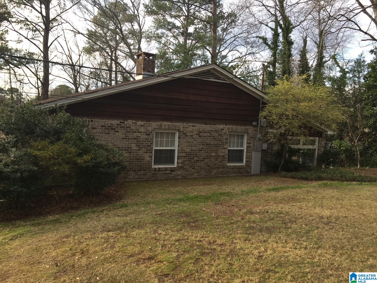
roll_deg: -4.4
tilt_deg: -5.3
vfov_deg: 48.2
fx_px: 316
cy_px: 142
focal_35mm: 29
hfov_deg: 61.7
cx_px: 188
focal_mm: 4.15
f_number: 2.2
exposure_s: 1/168
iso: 32
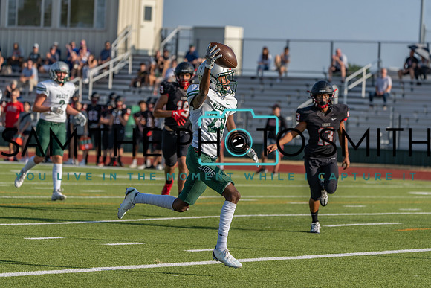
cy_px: 144
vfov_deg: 6.3
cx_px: 216
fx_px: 2610
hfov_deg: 9.4
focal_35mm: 218
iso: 125
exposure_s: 1/1250
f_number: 5.6
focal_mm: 218
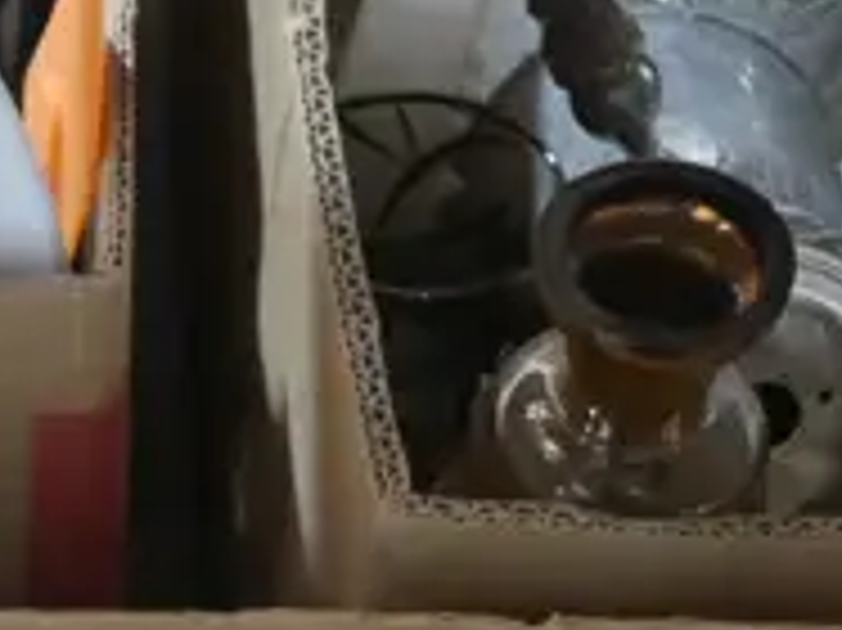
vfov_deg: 6.9
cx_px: -203
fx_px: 4789
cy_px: 1706
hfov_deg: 9.9
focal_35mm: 197
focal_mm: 18
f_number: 4
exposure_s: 1/50
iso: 3200
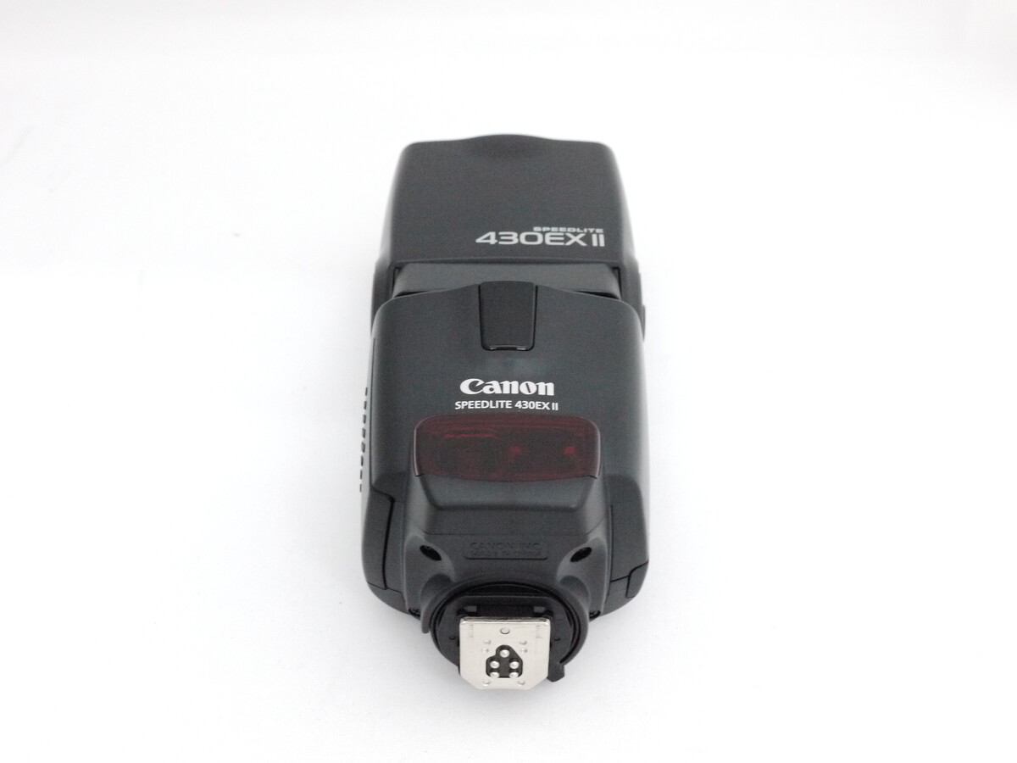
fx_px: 1293
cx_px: 508
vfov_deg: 32.9
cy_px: 382
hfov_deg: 42.9
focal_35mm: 44
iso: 1600
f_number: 8
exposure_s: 1/50
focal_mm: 22
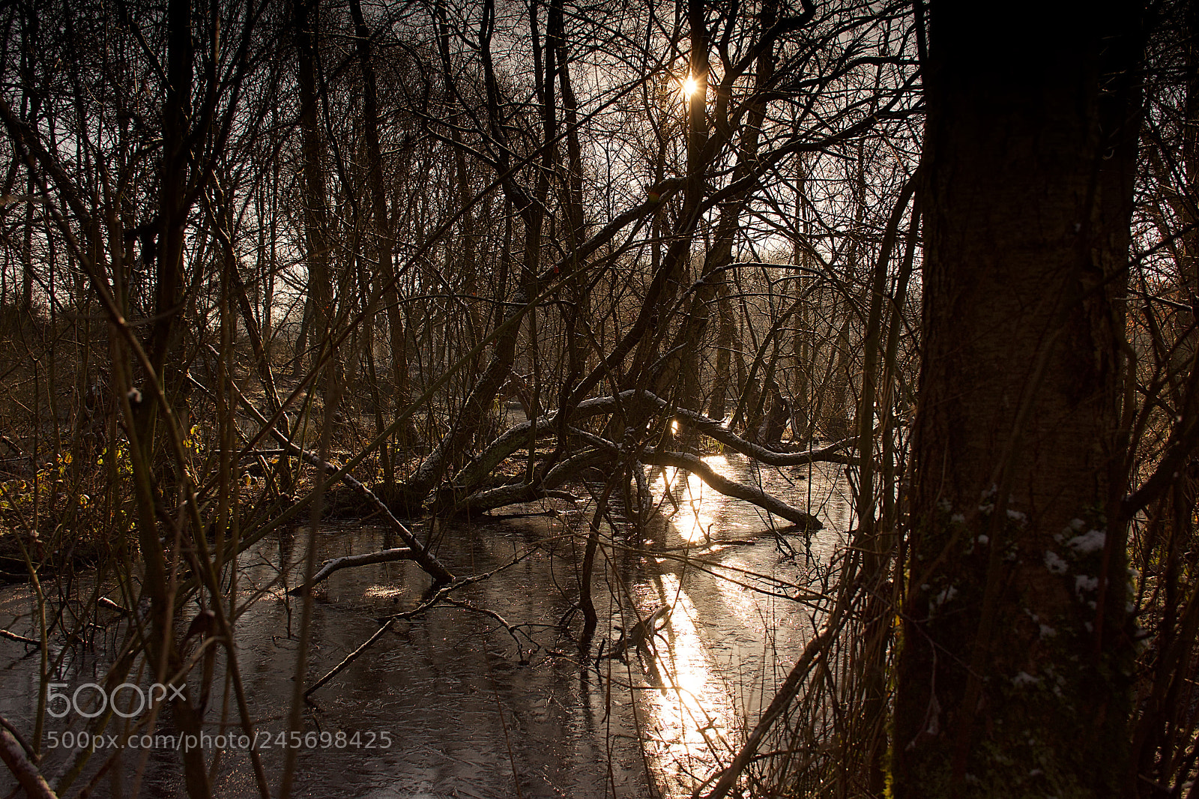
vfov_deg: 36.9
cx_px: 600
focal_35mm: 36
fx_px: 1199
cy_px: 400
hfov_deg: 53.1
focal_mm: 24
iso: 100
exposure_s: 1/1000
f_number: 6.3
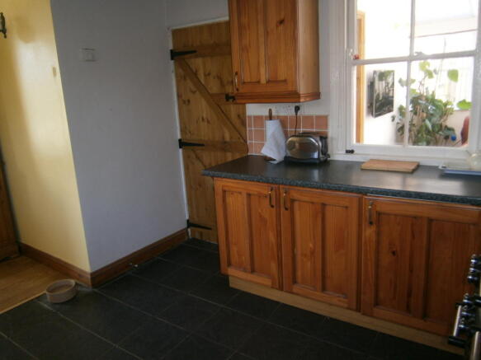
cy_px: 180
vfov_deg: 53.0
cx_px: 240
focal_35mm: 26
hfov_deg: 67.3
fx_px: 361
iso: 125
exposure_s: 1/30
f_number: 2.8
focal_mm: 4.7
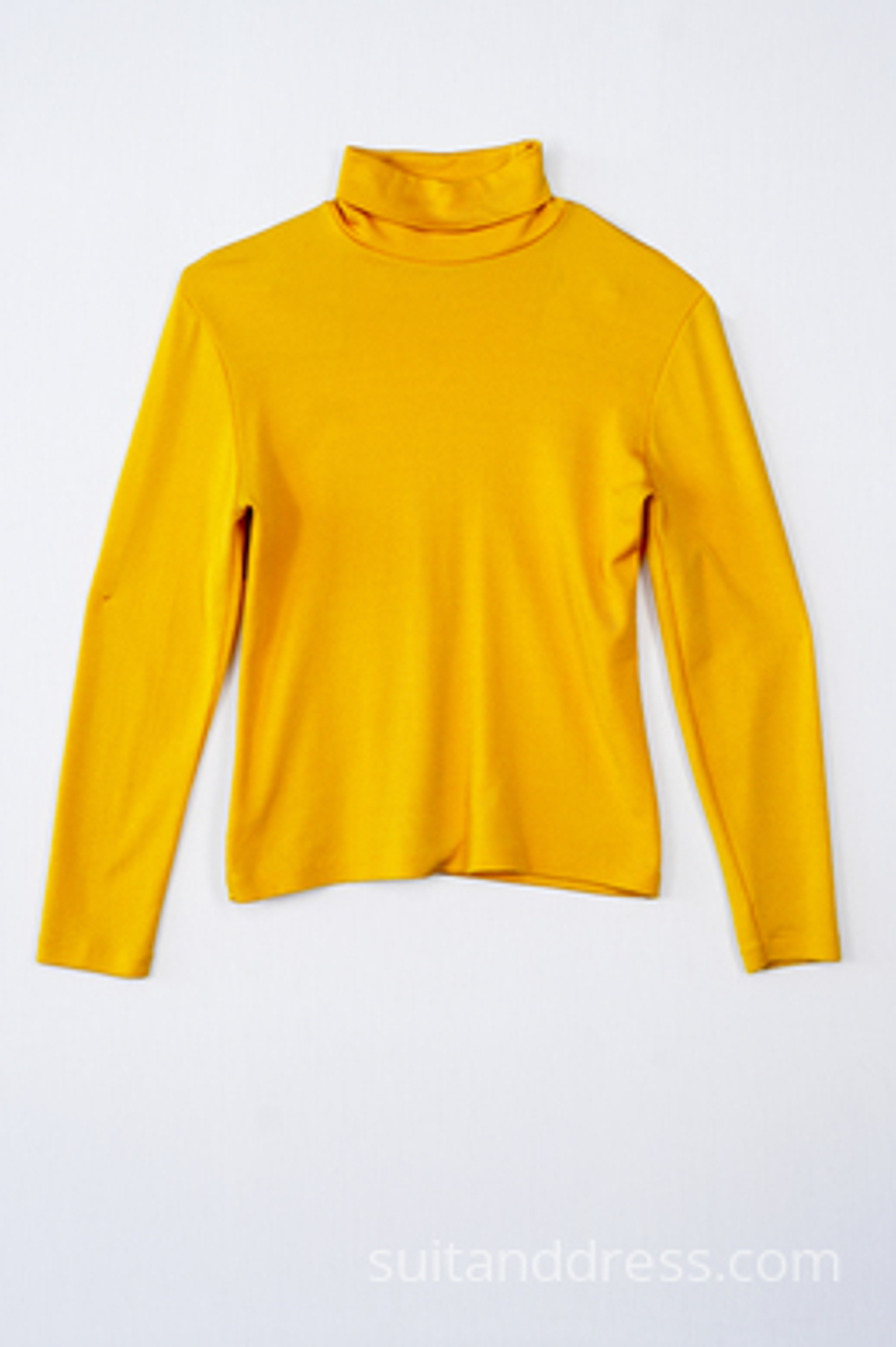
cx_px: 448
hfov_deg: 28.1
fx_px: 1793
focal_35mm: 48
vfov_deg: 41.1
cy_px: 674
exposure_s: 1/40
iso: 320
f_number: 8
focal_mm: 32
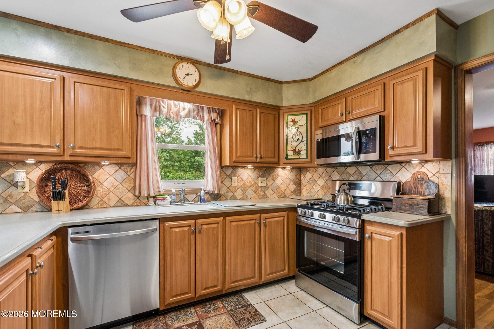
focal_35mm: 15
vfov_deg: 77.3
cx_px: 247
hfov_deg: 100.4
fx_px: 206
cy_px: 164
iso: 800
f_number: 7.1
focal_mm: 15
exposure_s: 1/20
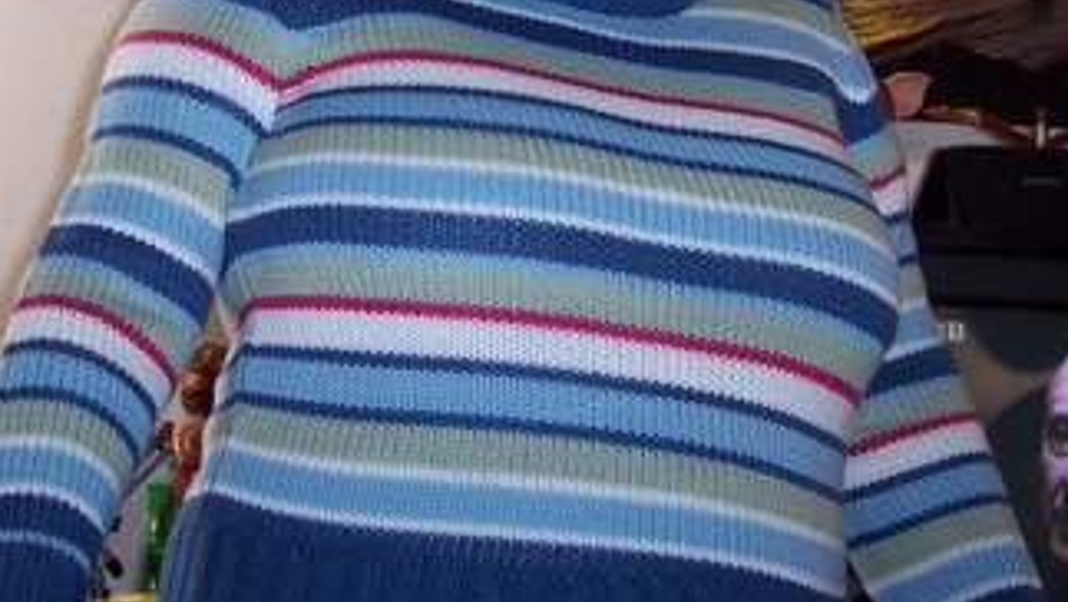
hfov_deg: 25.8
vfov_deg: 14.6
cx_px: 420
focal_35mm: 82
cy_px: 33
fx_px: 2323
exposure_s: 1/30
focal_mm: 8
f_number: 2.8
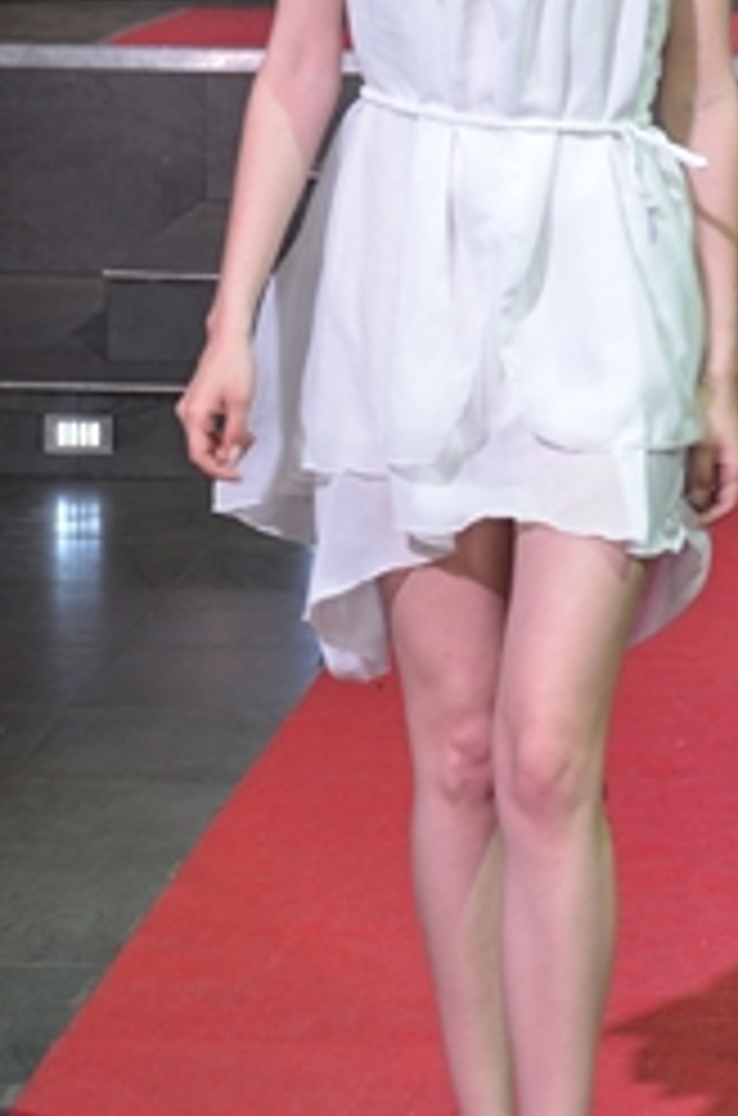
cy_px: 441
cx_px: 459
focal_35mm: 157
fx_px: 4855
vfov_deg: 13.1
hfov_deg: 8.7
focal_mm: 50
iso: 640
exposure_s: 1/60
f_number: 5
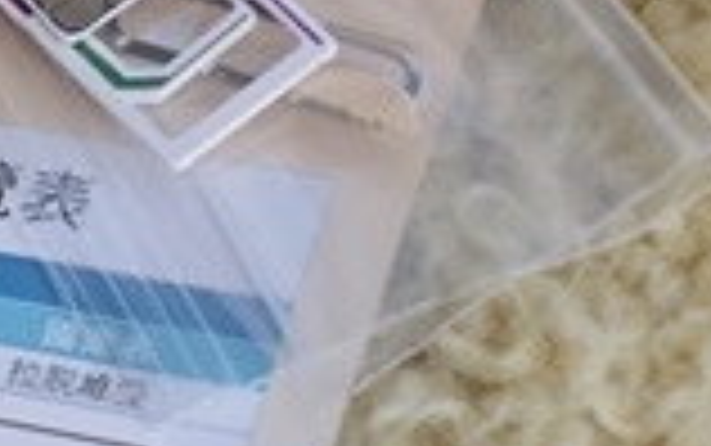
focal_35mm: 351
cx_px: -990
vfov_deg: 3.7
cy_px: -88
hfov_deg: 5.8
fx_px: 6806
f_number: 11
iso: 80
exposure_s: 1/25
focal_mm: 68
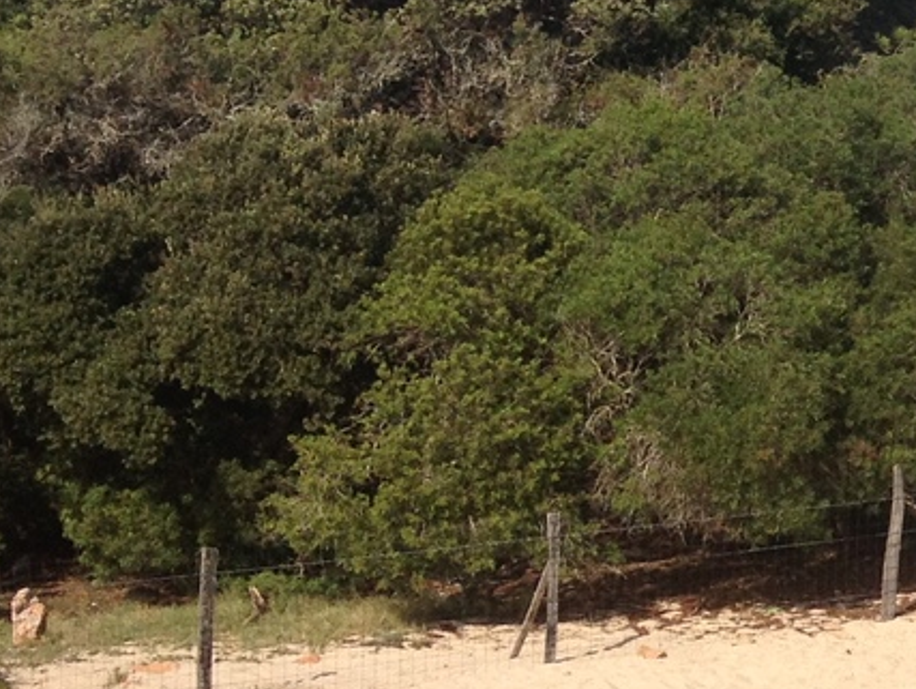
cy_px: 236
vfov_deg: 11.3
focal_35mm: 131
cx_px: 1592
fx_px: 3469
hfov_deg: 13.6
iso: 64
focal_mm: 4.28
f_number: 2.4
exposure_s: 1/1783
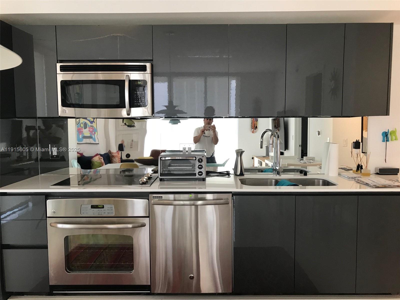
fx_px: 324
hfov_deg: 63.4
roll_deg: +0.6
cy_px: 150
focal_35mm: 28
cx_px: 200
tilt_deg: -6.4
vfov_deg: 49.7
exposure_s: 1/24
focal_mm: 3.99
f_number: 1.8
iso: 32
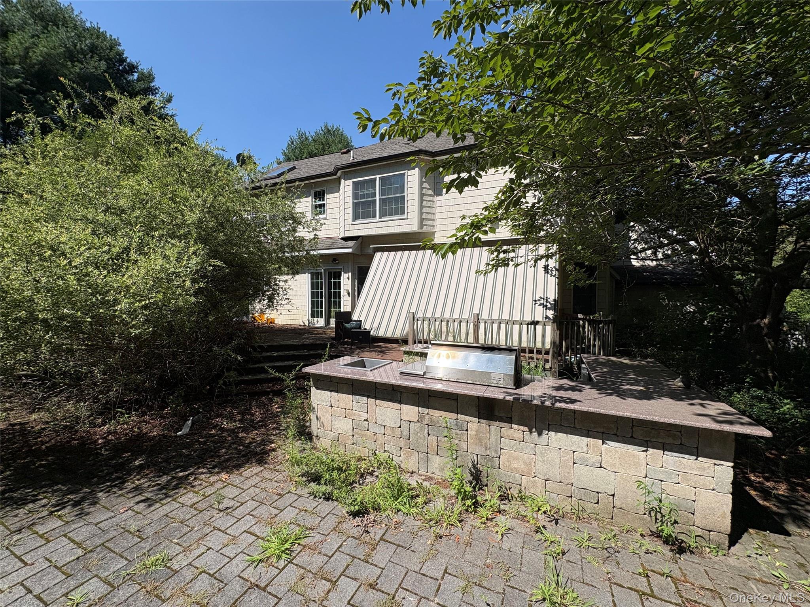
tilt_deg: -0.2
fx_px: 328
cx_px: 405
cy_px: 304
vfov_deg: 85.7
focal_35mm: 14
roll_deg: -0.1
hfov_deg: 102.1
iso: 50
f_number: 2.2
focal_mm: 2.22
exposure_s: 1/2770
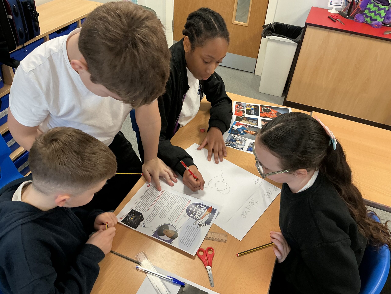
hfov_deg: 61.7
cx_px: 196
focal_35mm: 29
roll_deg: -4.9
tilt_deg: -39.0
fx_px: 328
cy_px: 147
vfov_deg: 48.2
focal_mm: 3
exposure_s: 1/60
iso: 125
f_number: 1.8
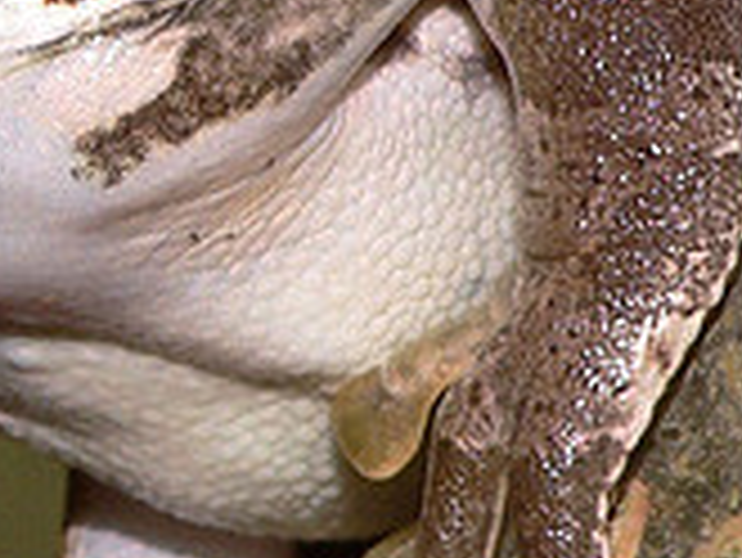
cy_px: 268
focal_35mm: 401
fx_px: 8602
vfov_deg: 3.7
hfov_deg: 4.9
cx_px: -157
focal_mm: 19
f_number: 8
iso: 80
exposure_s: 1/60
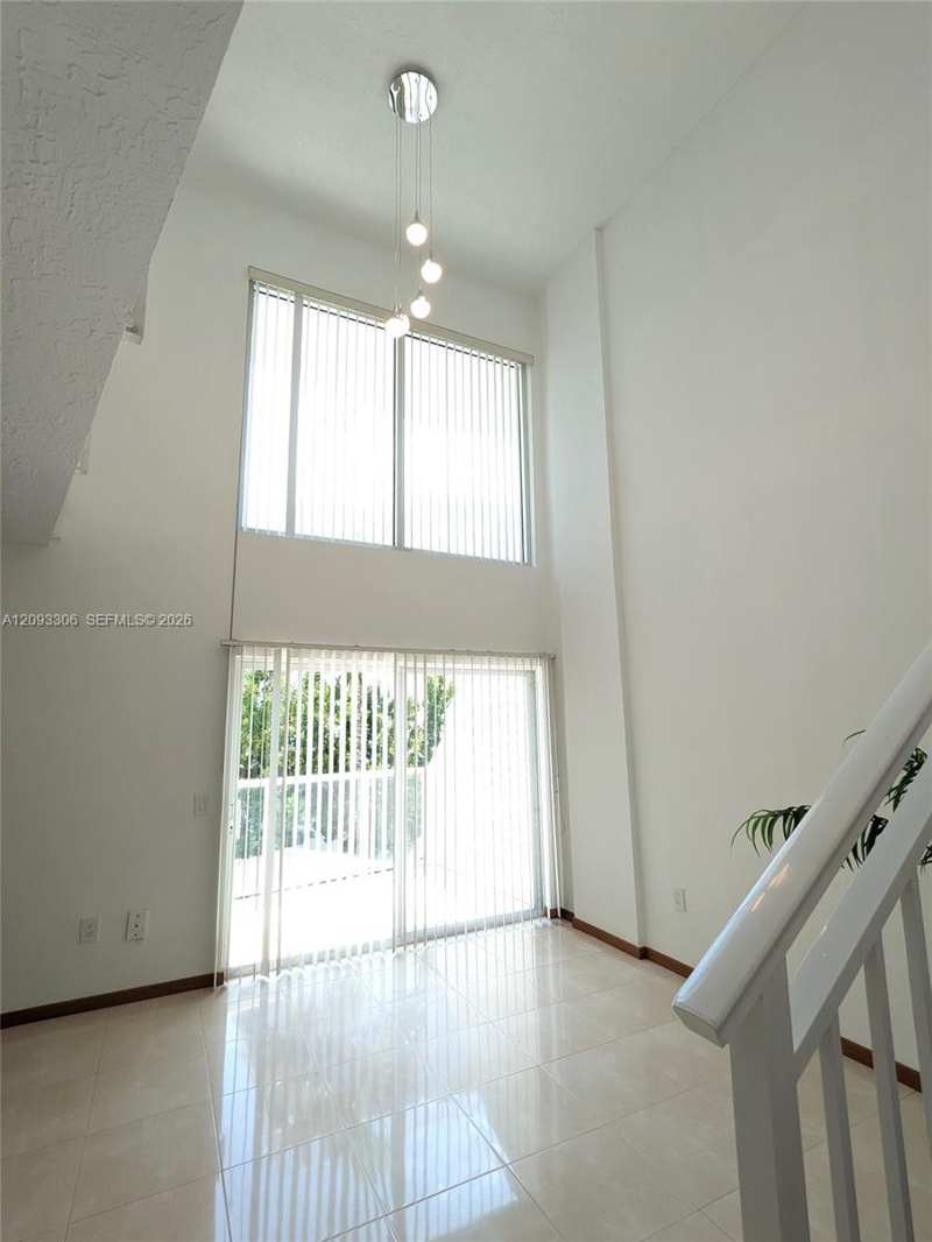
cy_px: 621
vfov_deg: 94.5
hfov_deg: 78.1
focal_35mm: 16
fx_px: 574
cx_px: 466
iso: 73
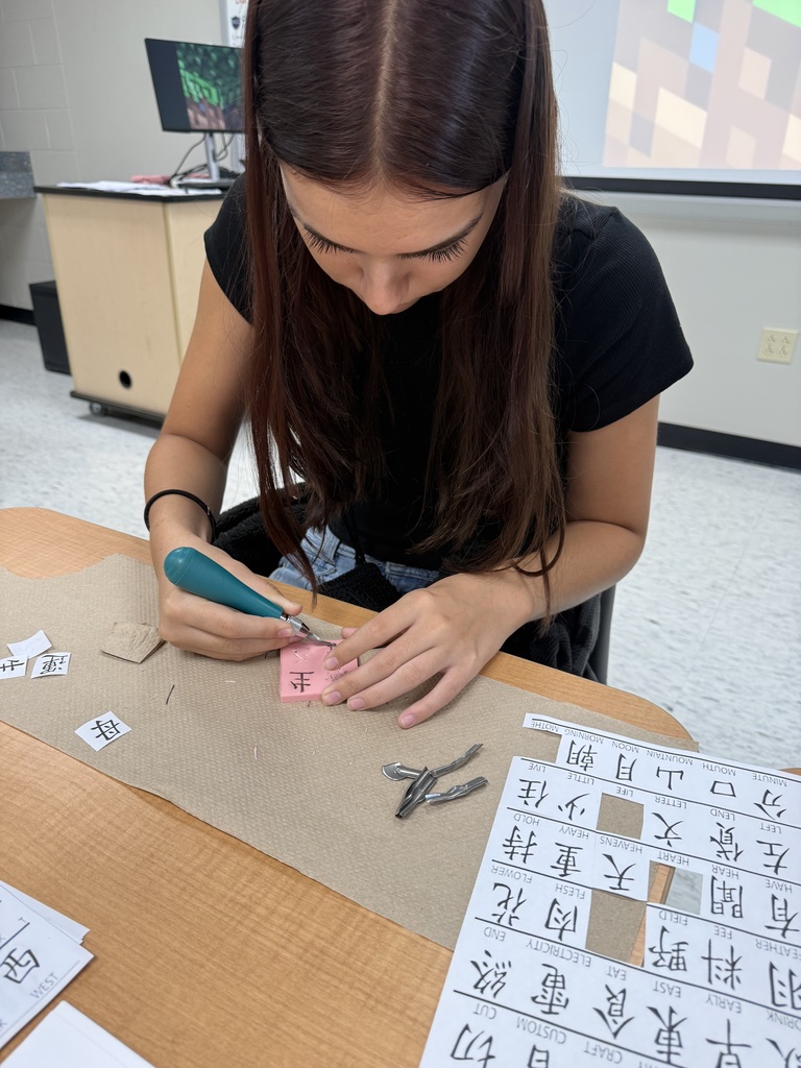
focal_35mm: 24
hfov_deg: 56.8
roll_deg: +1.3
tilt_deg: -25.4
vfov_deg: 71.6
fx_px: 740
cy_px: 534
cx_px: 400
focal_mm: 6.76
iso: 125
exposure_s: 1/60
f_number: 1.78
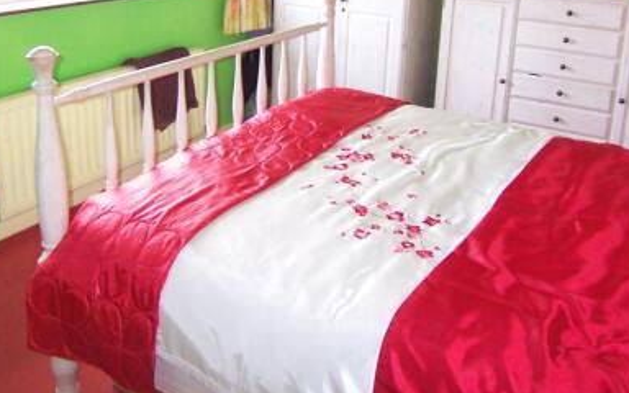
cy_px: 48
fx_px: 634
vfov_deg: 32.9
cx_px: 328
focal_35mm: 37
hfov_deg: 52.7
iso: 160
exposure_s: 1/30
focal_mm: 3.8
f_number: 2.8
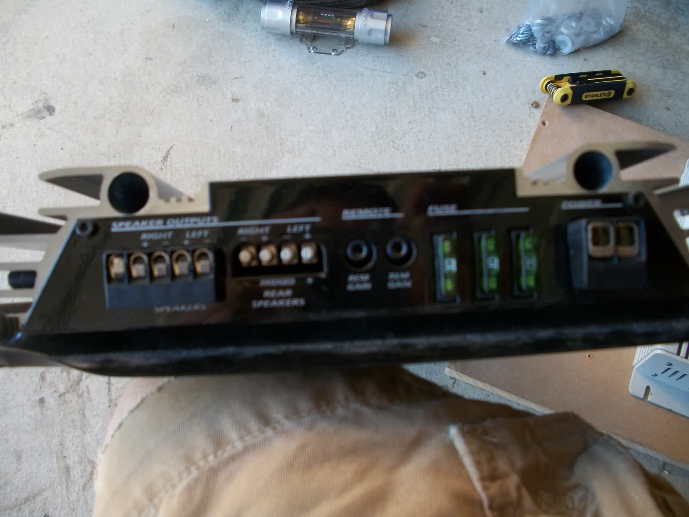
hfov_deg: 52.6
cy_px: 258
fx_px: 697
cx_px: 344
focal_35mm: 35
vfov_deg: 40.7
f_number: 3.1
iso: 80
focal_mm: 6.3
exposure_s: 1/40
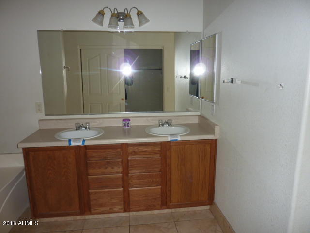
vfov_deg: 54.9
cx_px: 155
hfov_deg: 69.4
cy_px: 116
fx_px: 224
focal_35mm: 25
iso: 125
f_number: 3.3
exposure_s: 1/30
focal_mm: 4.1
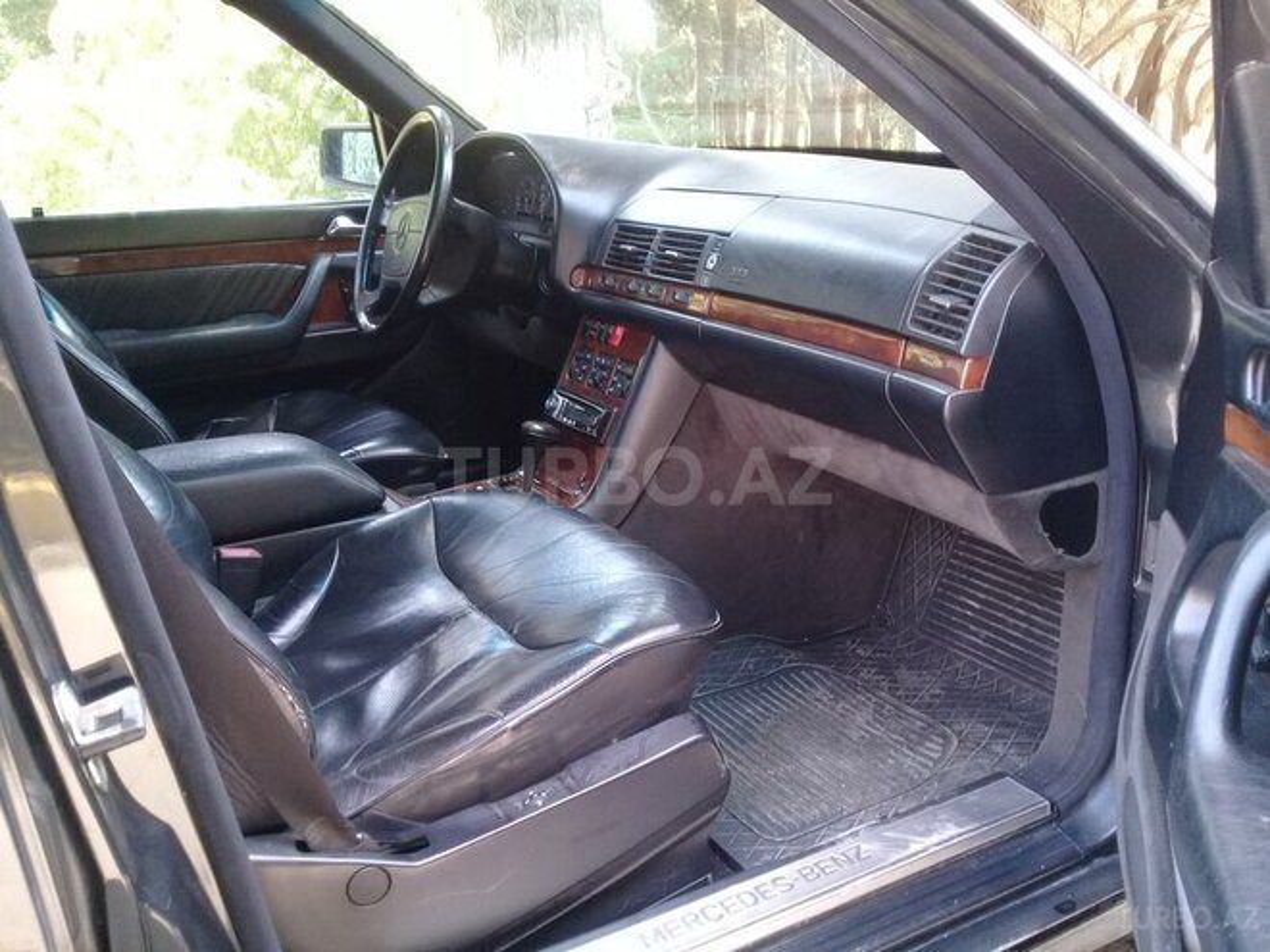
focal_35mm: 31
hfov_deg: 58.4
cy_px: 476
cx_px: 635
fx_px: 1137
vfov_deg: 45.4
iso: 100
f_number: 2.2
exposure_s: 1/33
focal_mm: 3.3
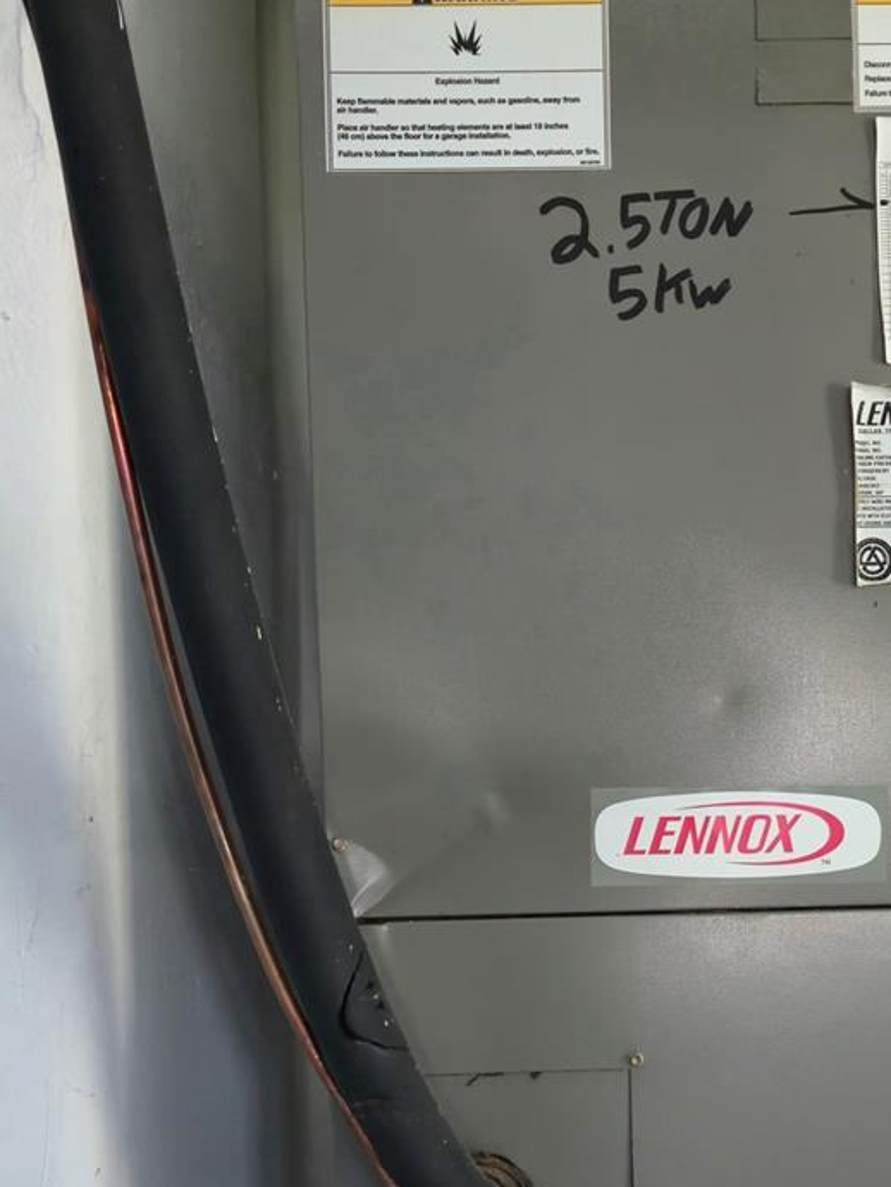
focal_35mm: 40
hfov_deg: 35.0
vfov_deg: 45.3
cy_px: 879
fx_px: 1372
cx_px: 688
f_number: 1.8
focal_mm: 5.4
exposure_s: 1/40
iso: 250
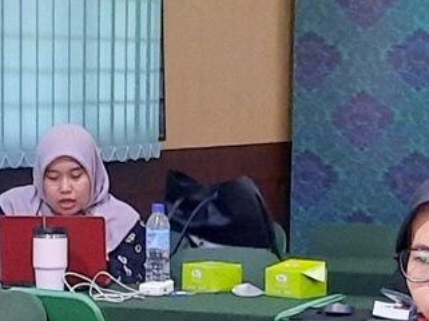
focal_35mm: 156
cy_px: 377
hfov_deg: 12.5
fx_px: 1931
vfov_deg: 9.4
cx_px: -33
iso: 640
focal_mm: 4.6
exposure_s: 1/25
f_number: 2
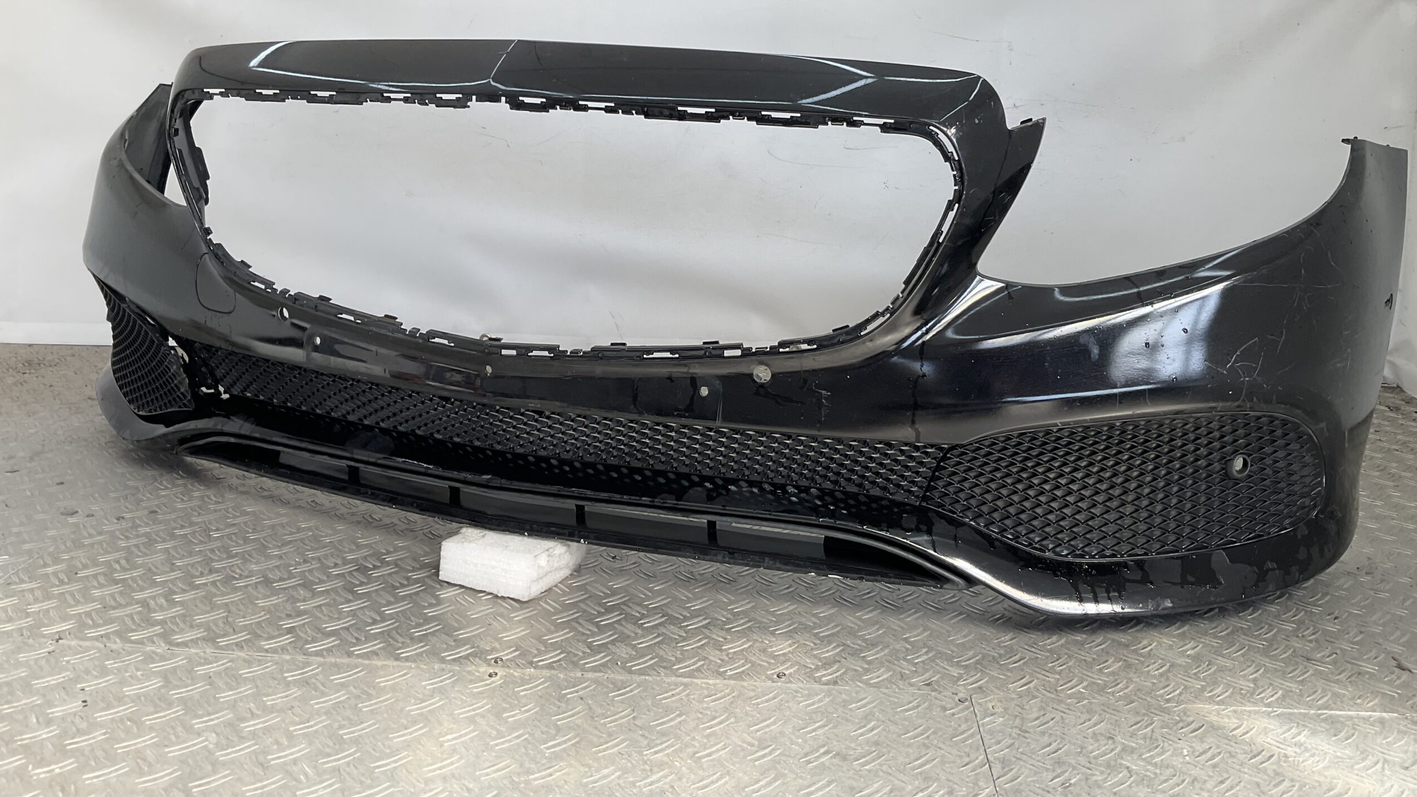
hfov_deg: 61.0
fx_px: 1202
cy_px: 261
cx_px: 711
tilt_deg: -11.7
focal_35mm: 32
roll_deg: -1.6
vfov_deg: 36.3
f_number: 1.8
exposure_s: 1/303
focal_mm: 3
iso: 16
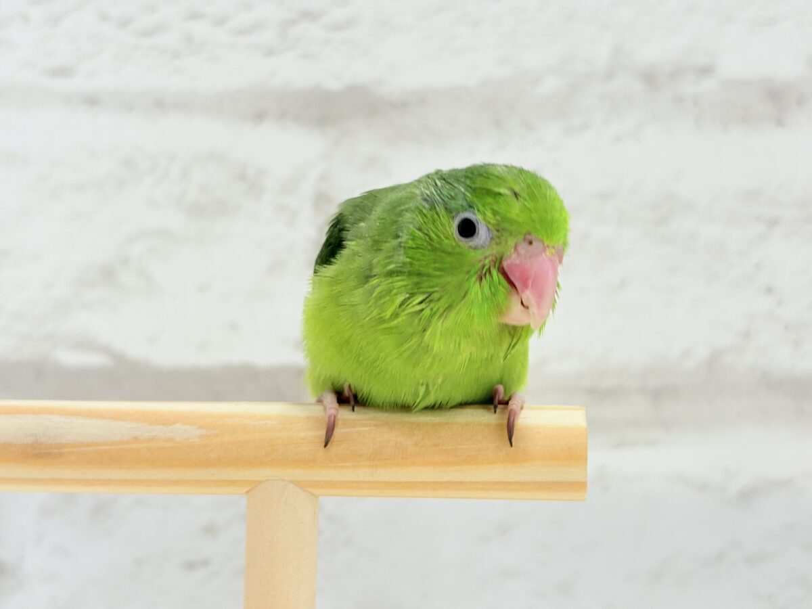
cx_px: 406
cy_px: 304
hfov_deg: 36.8
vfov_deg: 28.0
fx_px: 1220
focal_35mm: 52
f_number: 1.6
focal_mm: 5.96
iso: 40
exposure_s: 1/50
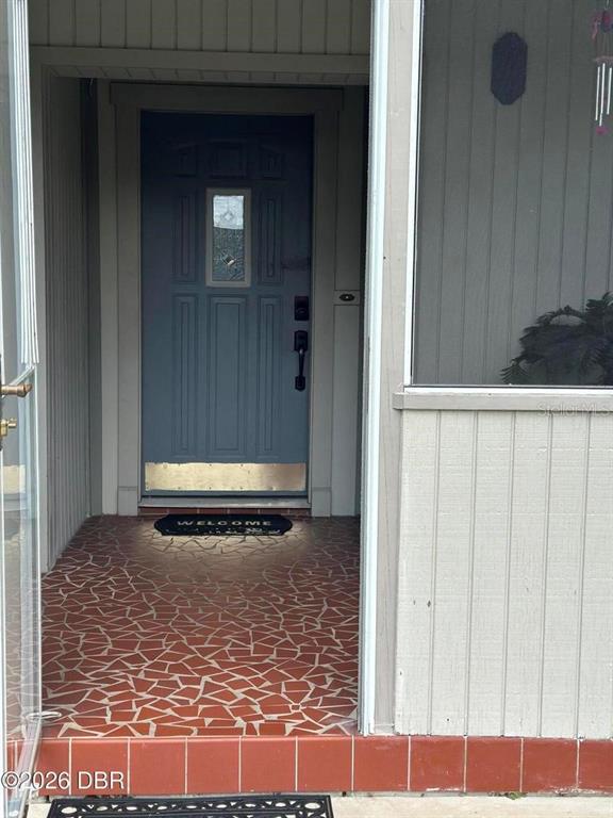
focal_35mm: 48
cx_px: 306
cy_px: 409
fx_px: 1133
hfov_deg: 30.3
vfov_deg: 39.7
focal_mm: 6.86
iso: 100
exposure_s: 1/1751
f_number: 1.78
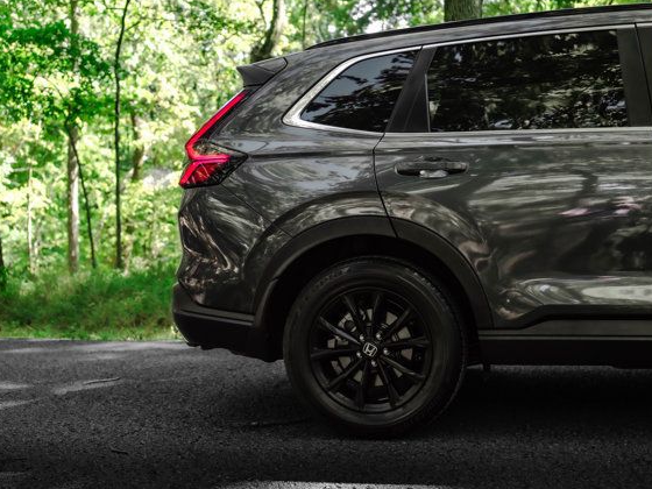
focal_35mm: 55
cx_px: 311
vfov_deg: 26.6
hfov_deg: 34.9
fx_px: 1036
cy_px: 245
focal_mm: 50
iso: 1250
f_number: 4
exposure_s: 1/640
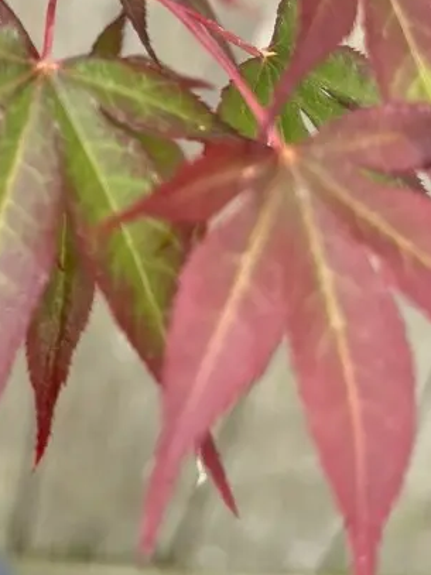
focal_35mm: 69
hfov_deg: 20.7
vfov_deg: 27.9
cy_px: 165
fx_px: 1146
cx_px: 21
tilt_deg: -45.6
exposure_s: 1/121
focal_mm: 5.1
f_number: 1.6
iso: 100
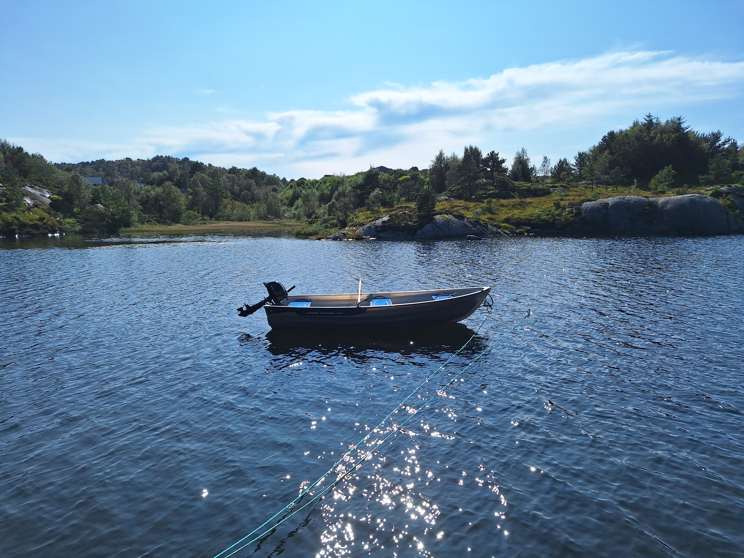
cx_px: 372
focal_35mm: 23
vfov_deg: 58.9
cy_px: 279
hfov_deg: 73.9
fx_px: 494
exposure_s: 1/6173
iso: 40
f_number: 1.8
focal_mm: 5.54
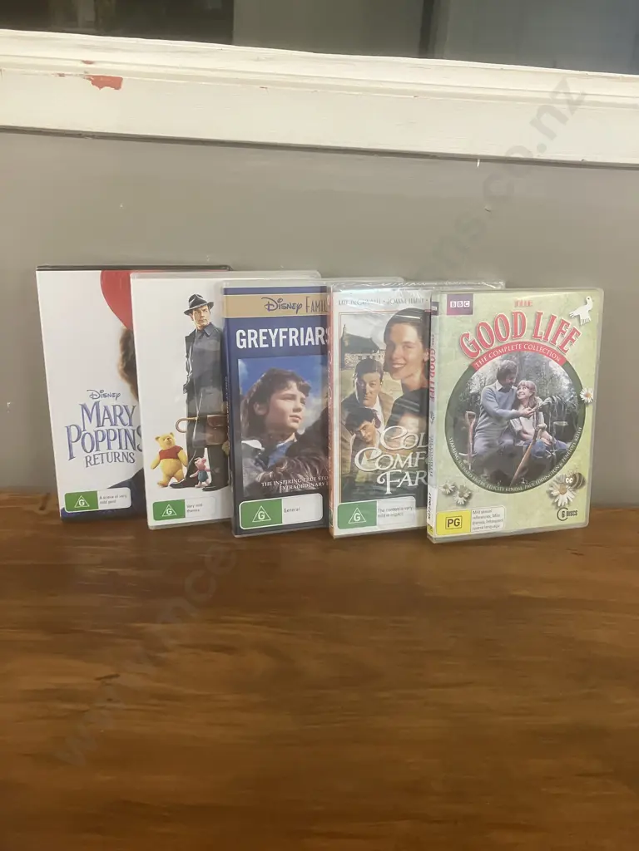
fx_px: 689
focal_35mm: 28
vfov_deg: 63.4
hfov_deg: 49.7
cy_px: 426
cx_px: 320
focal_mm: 3.99
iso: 320
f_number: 1.8
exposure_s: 1/50
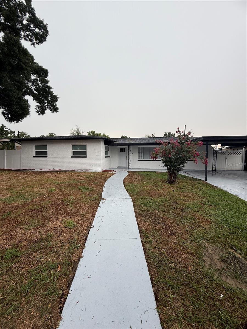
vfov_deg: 102.1
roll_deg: -0.6
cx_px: 124
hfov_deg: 85.7
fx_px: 133
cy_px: 164
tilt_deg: -2.8
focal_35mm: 14
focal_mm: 2.22
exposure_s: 1/171
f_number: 2.2
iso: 50
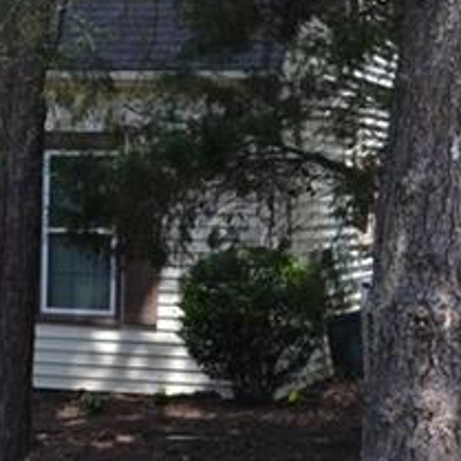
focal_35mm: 150
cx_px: -170
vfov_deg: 11.6
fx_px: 2260
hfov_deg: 11.3
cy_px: 192
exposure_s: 1/1000
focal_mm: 24
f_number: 5
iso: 400
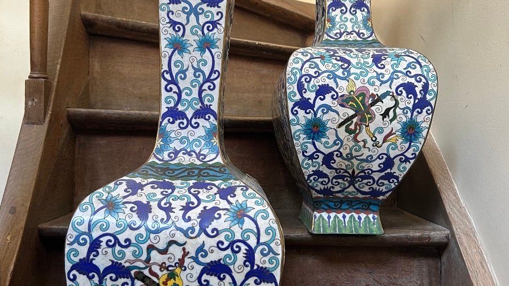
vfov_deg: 31.2
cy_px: 130
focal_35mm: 38
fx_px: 513
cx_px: 255
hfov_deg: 52.8
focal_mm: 5.7
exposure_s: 1/50
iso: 160
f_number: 1.5
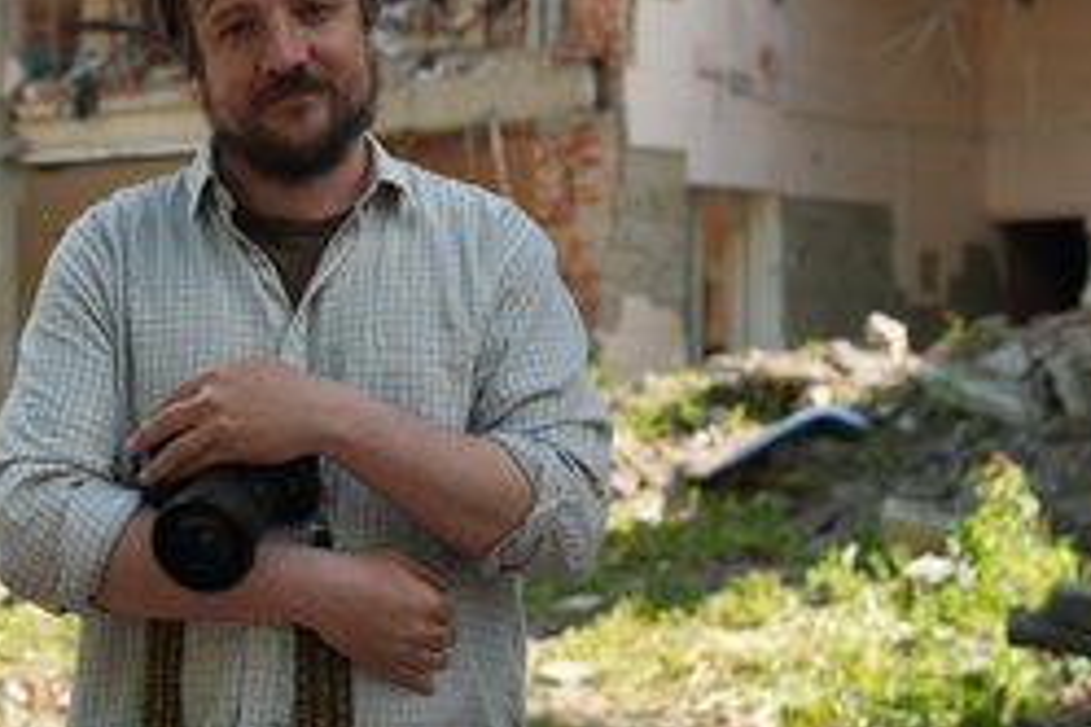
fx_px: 2727
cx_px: 285
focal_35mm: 90
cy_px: 265
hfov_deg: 22.4
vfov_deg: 15.2
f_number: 5
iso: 320
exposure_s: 1/100
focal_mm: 56
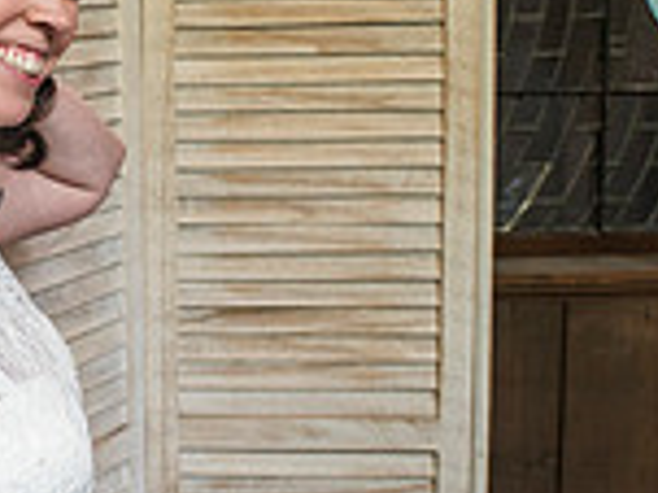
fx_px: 1500
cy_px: 127
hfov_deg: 23.3
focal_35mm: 79
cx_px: -57
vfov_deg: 18.5
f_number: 2.8
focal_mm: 20
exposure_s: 1/250
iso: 800
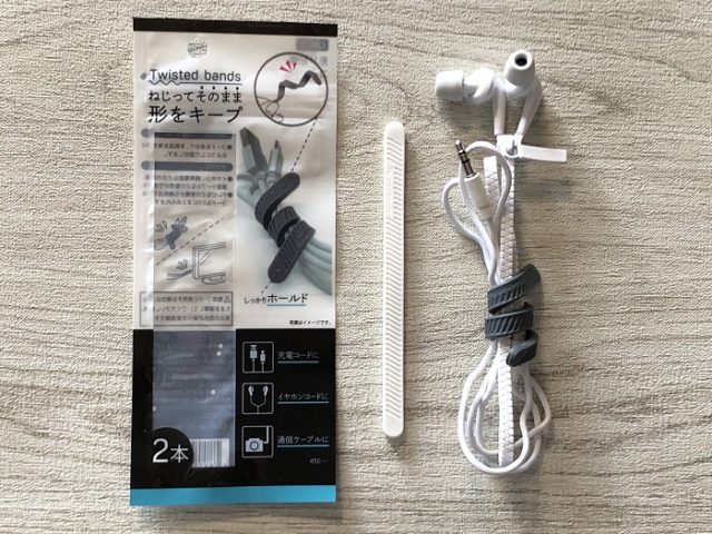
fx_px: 1152
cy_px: 267
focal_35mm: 56
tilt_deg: -88.1
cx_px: 356
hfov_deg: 34.3
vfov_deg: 26.1
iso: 40
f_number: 1.8
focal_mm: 3.99
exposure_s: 1/30
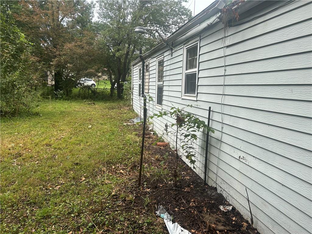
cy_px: 117
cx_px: 156
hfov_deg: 67.3
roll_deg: -1.1
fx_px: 234
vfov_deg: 53.1
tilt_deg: -8.9
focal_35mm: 26
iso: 50
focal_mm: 5.7
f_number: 1.5
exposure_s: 1/1124
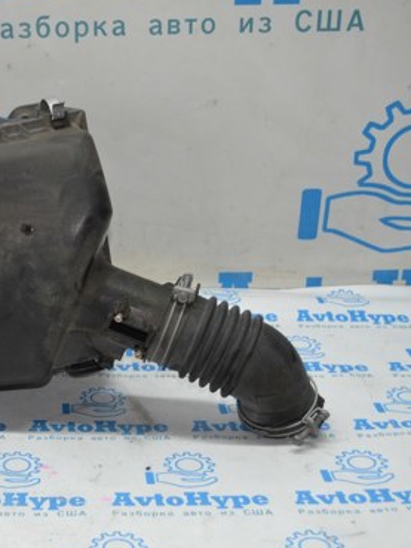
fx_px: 1108
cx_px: 25
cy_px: 284
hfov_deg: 20.5
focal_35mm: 70
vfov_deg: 27.8
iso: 400
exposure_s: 1/100
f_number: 4.5
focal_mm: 28
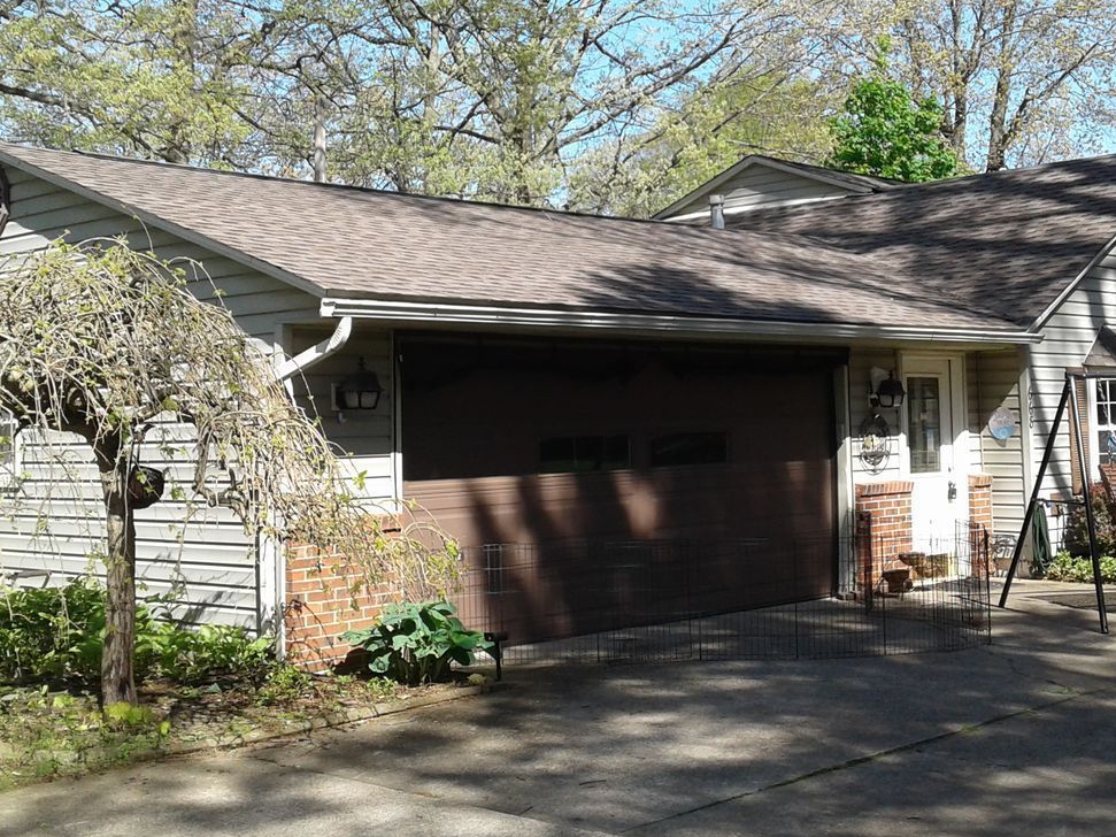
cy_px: 347
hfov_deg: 37.5
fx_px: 1644
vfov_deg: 28.5
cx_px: 605
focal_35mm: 51
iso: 50
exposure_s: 1/798
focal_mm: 3.3
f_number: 2.2
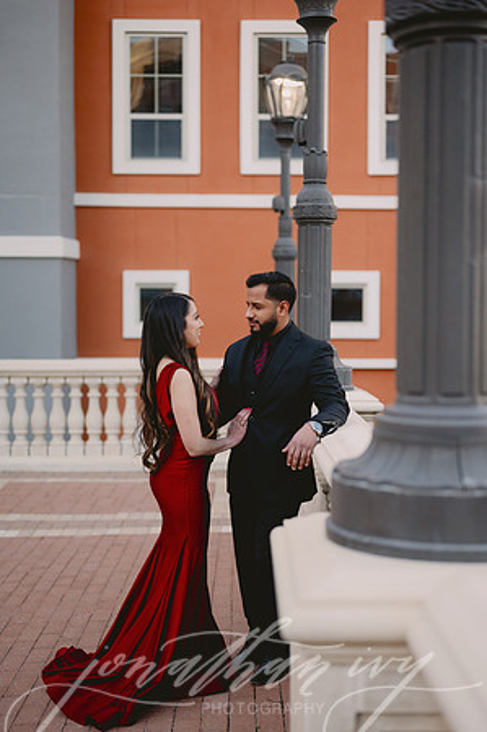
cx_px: 244
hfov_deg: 26.9
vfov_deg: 39.6
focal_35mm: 50
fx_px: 1017
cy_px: 366
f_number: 2
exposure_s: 1/2000
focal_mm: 50
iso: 400
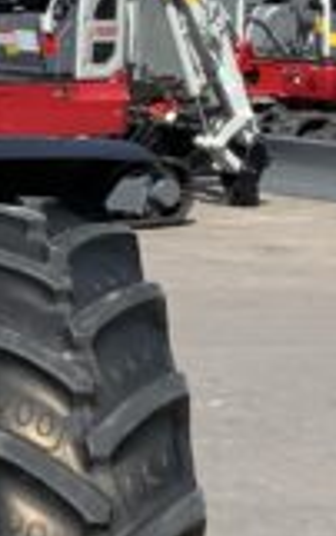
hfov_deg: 6.6
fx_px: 2849
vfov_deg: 10.7
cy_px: 173
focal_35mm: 195
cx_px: -326
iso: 16
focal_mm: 3
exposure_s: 1/1786
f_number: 1.8
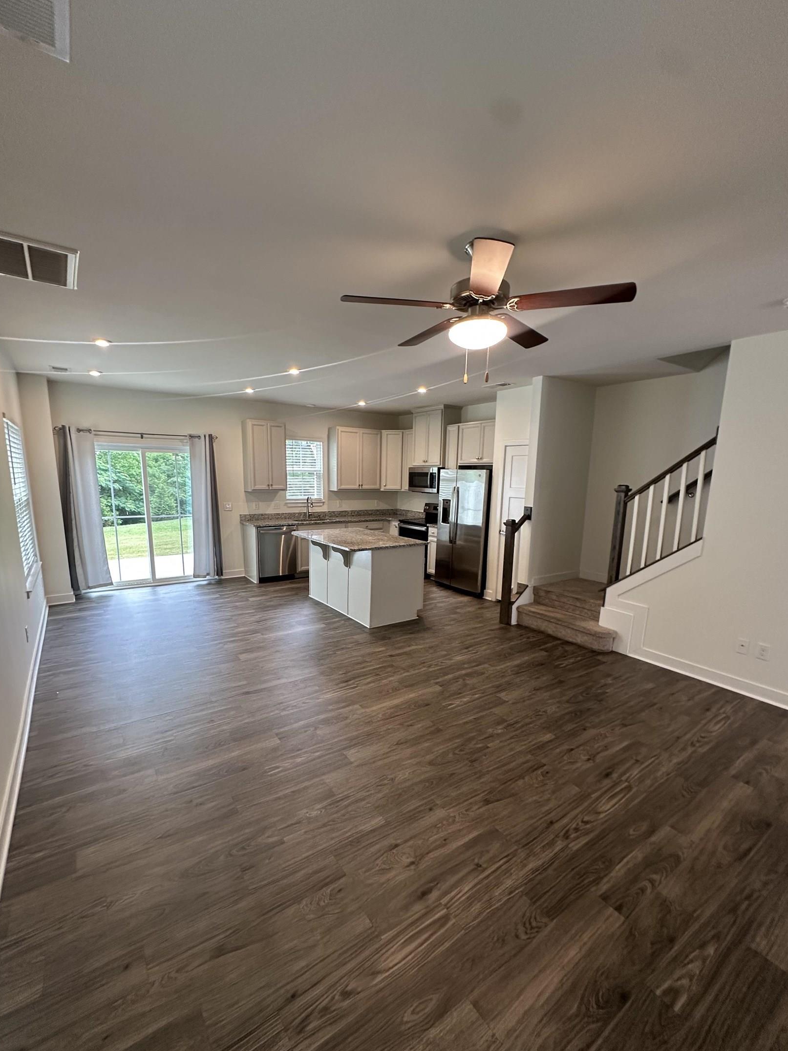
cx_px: 379
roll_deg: -2.8
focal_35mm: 15
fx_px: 455
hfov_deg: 81.7
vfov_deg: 98.1
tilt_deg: -9.6
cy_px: 555
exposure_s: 1/60
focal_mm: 2.22
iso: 160
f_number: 2.2
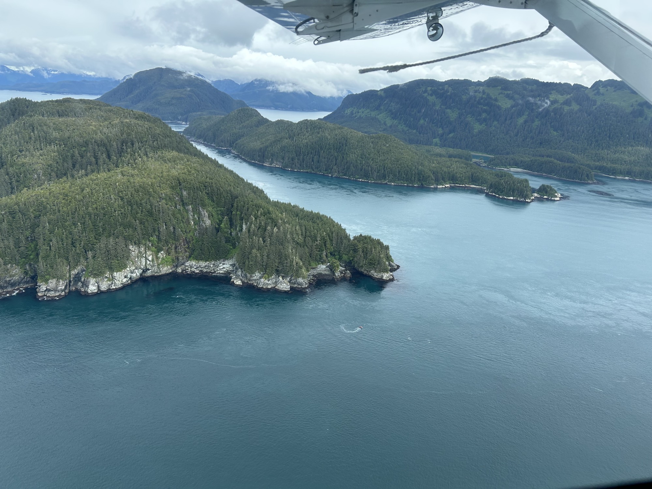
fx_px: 490
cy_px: 244
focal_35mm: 26
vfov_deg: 53.1
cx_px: 326
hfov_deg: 67.3
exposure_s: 1/1344
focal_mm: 5.7
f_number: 1.5
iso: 50
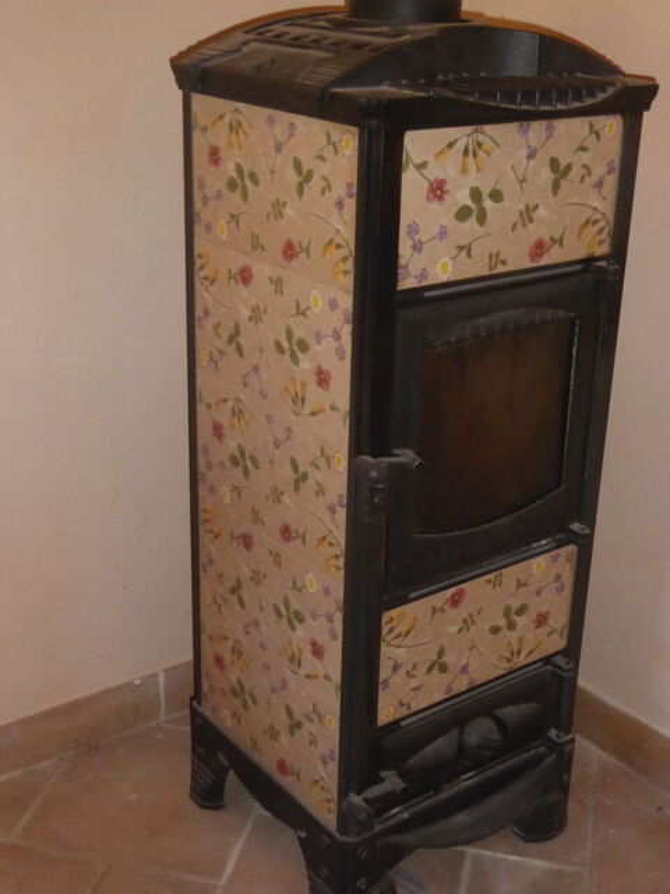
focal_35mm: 49
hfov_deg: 29.7
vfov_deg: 38.9
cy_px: 447
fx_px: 1265
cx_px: 335
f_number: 4
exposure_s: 1/60
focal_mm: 8.4
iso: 800
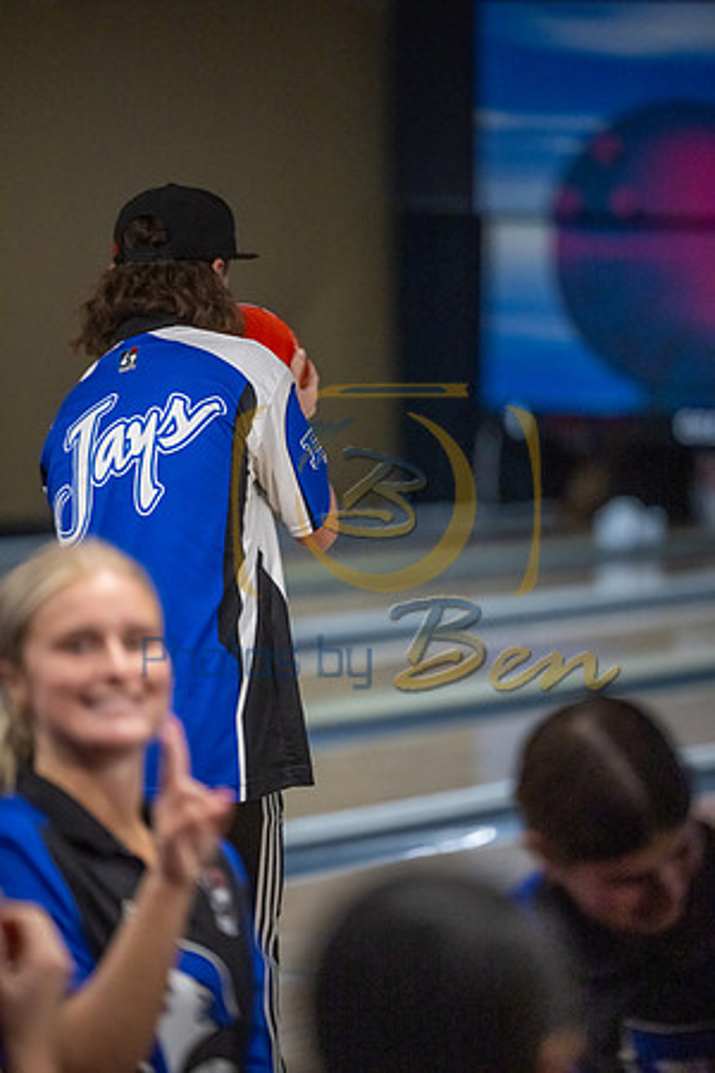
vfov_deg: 11.7
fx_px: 5213
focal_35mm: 175
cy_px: 536
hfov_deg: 7.8
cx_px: 358
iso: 4000
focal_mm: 175
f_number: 2.8
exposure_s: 1/1000
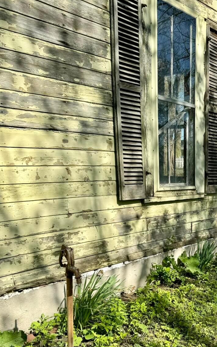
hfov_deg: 27.2
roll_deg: -1.3
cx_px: 210
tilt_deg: -10.9
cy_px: 237
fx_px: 426
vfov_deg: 43.6
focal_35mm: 45
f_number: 1.78
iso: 80
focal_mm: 6.76
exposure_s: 1/3247
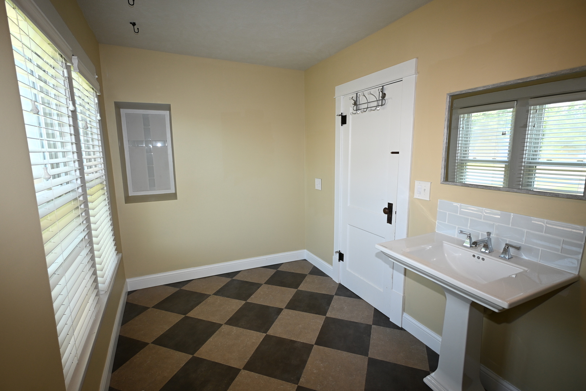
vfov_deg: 67.4
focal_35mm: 18
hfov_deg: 90.0
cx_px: 293
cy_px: 196
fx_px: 293
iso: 250
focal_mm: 12
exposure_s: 1/60
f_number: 4
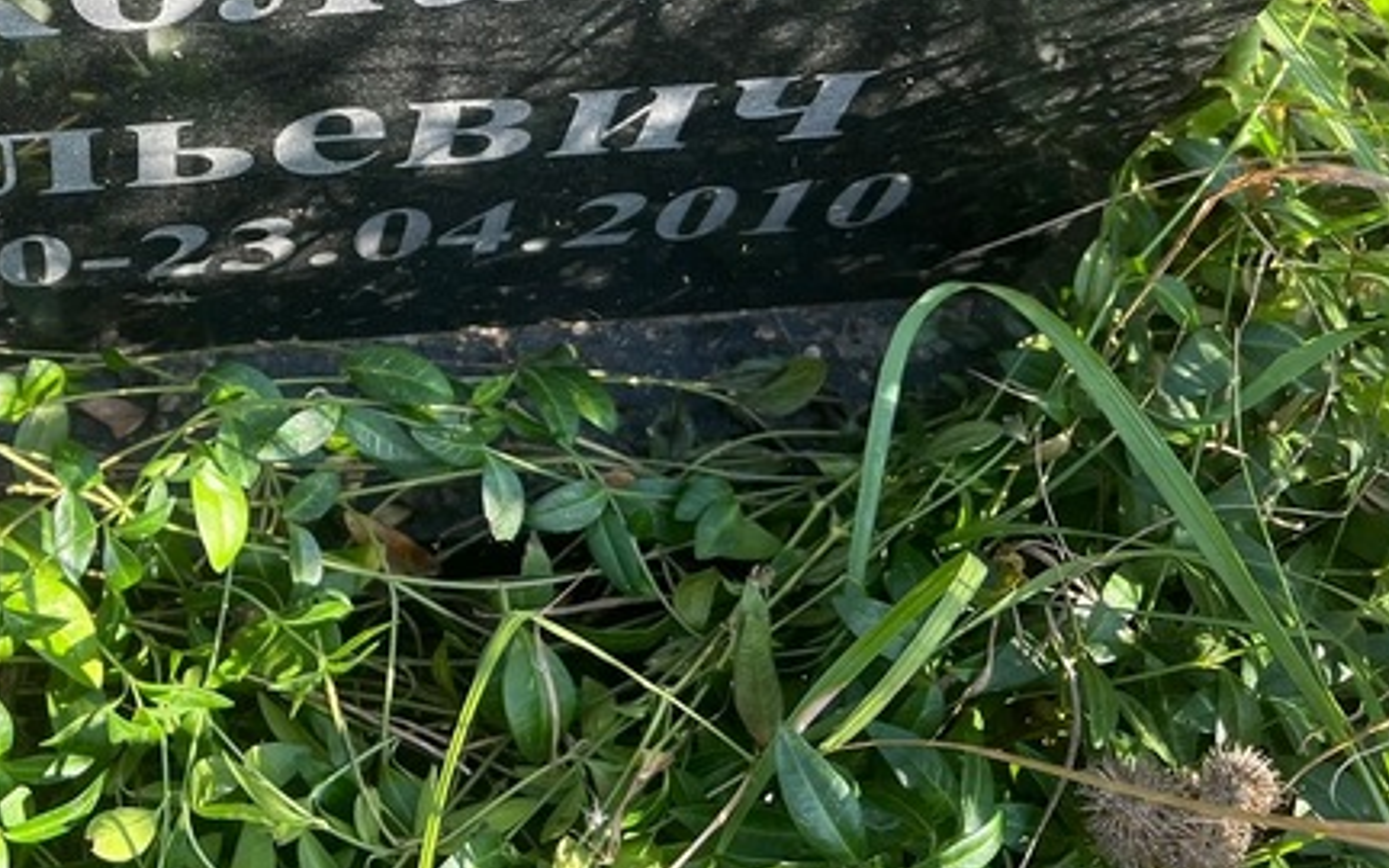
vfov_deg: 24.5
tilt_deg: -59.3
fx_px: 1931
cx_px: 119
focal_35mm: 51
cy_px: 51
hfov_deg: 36.9
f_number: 1.5
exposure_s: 1/332
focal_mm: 5.7
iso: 50
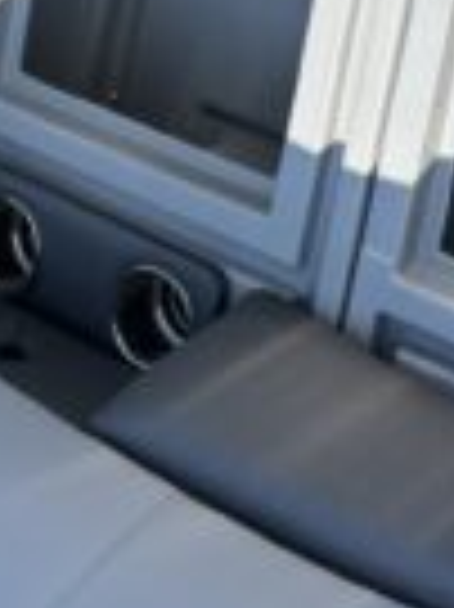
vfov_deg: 23.3
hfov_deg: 18.7
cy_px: -108
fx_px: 1349
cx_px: 432
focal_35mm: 77
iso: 50
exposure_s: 1/2105
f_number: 1.6
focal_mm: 5.96
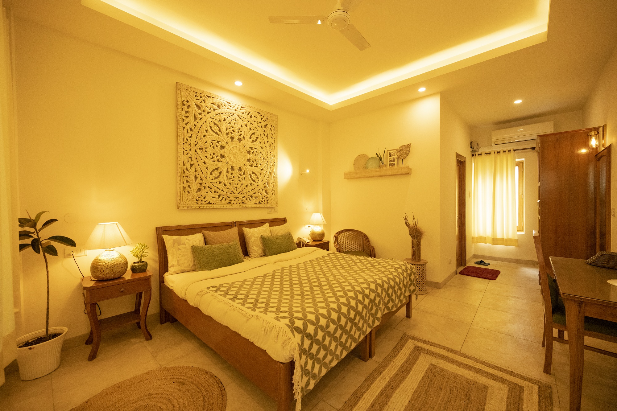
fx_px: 240
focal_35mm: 14
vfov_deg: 81.2
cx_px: 308
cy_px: 206
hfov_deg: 104.3
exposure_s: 1/160
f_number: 4
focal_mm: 14
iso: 2500
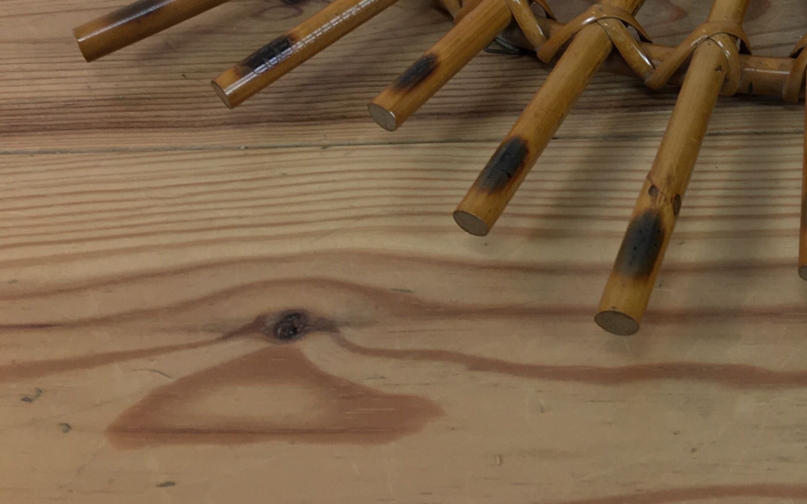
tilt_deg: -37.5
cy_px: -102
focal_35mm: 66
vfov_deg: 18.7
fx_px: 1452
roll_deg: +2.1
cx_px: 826
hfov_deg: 28.9
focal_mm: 4.15
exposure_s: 1/33
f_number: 2.2
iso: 32
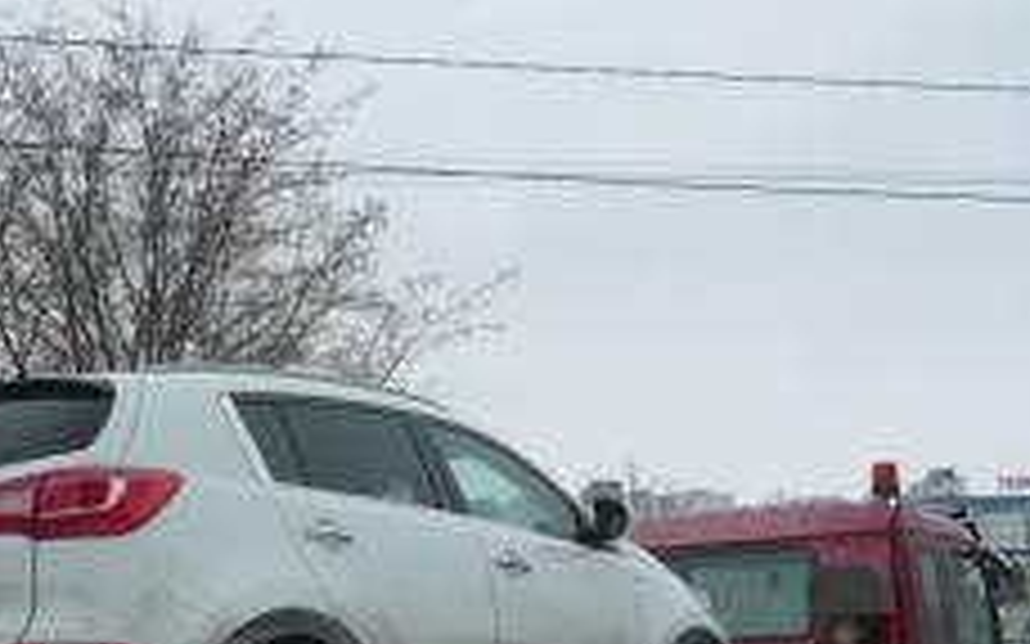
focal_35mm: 61
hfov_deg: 33.3
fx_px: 1712
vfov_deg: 21.0
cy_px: 527
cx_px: 382
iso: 100
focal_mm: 5.5
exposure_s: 1/500
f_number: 2.8
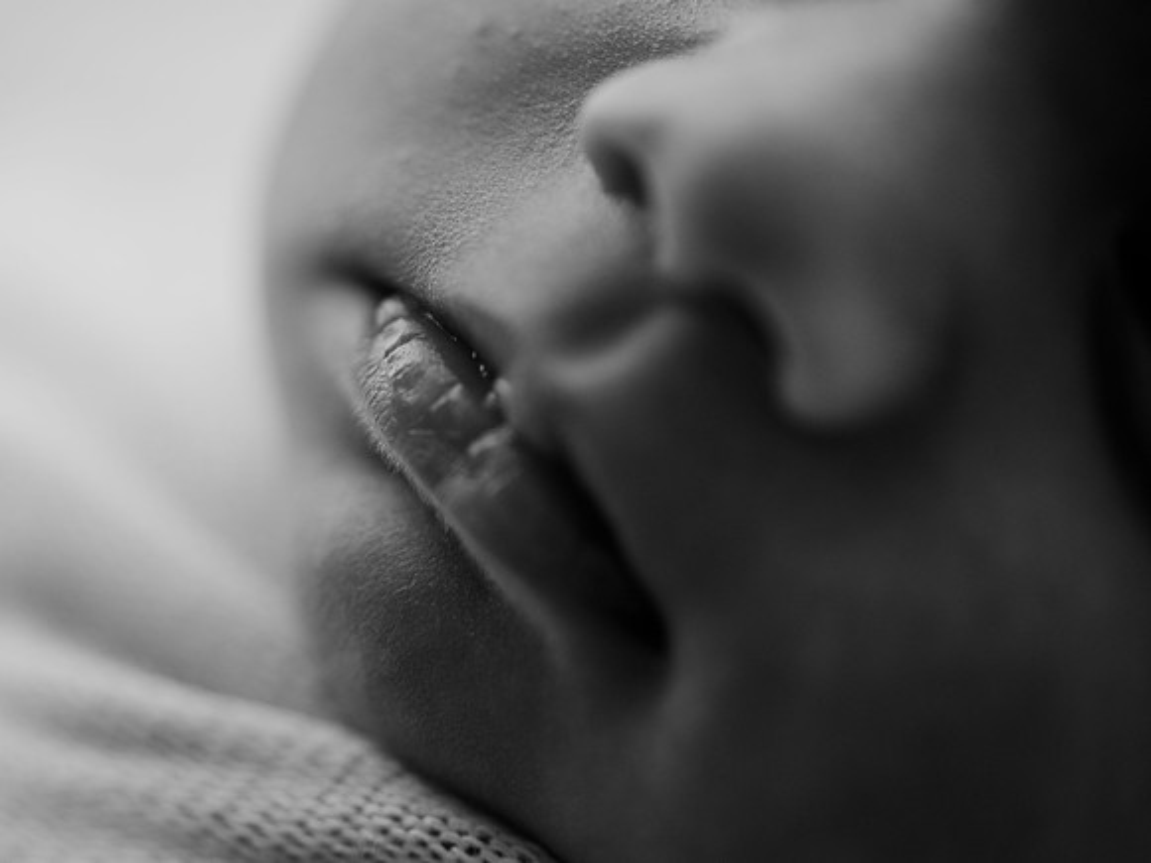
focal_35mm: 132
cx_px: 397
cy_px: 407
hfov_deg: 14.9
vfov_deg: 11.2
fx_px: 4398
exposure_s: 1/160
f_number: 3.5
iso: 160
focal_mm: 105
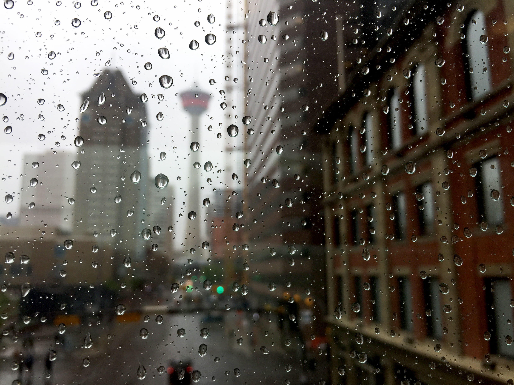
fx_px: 431
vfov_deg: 48.2
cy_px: 192
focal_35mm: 29
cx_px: 257
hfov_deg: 61.7
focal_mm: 4.15
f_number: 2.2
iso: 32
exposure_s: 1/430
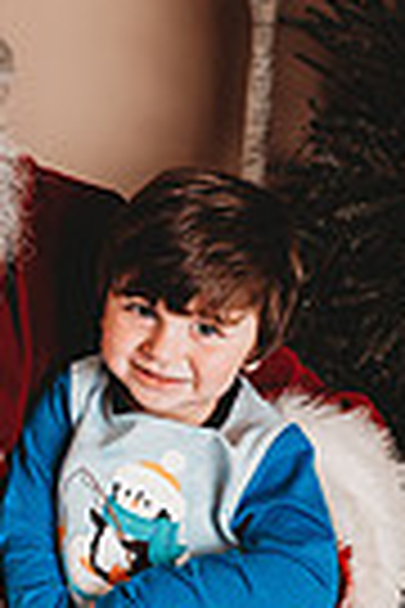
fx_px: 1350
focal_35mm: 80
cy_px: 243
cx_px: -153
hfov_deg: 16.0
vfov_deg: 25.3
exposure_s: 1/160
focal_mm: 24
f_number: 3.2
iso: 100
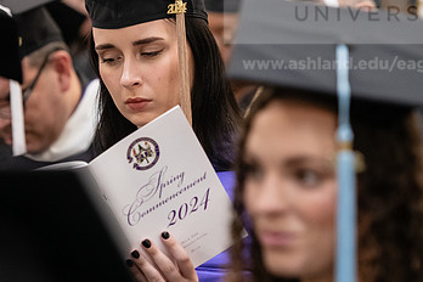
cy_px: 89
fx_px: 2644
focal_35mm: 225
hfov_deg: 9.1
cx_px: 187
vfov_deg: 6.1
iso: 3200
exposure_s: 1/200
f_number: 3.2
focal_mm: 135
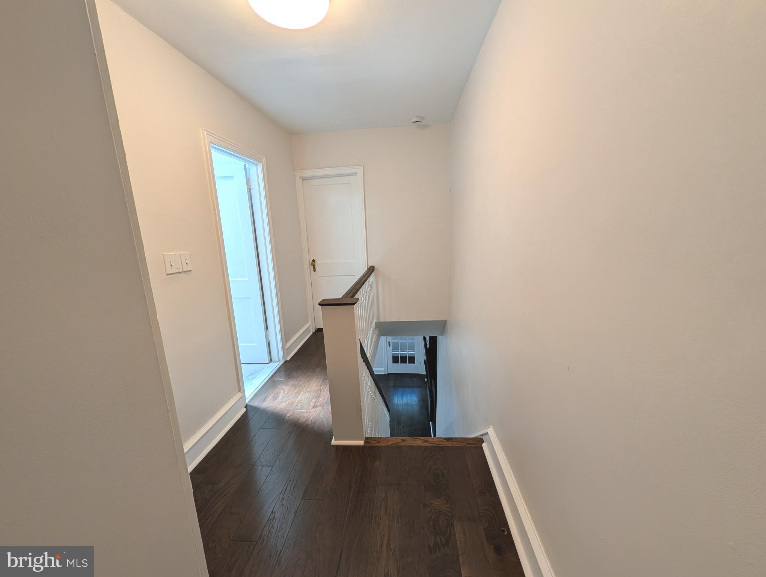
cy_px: 288
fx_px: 266
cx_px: 383
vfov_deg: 94.6
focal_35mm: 12
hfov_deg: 110.5
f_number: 1.7
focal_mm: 2.02
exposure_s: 1/131
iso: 53
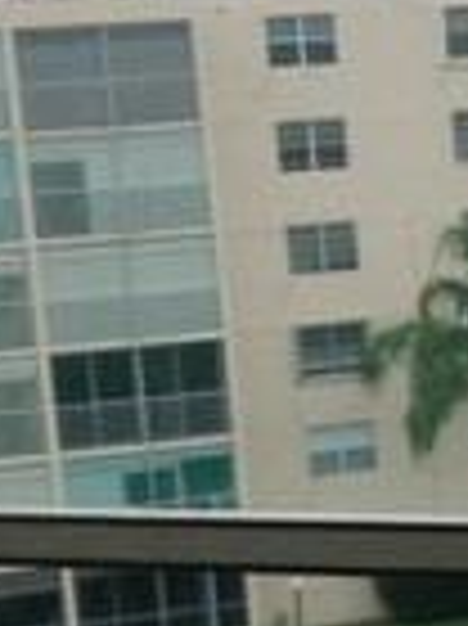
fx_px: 4387
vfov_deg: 8.0
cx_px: 1116
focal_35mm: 243
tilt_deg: -7.2
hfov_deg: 5.9
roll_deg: +1.2
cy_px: 847
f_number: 2.4
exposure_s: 1/968
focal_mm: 4.12
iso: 50
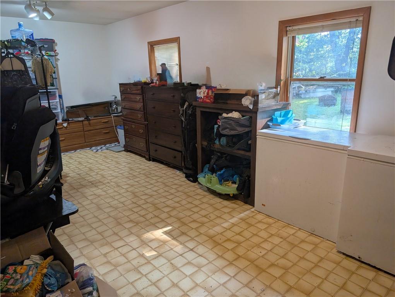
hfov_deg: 71.5
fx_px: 274
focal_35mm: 24
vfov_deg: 56.9
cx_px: 198
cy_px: 148
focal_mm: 6.9
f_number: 1.68
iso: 70
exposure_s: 1/120
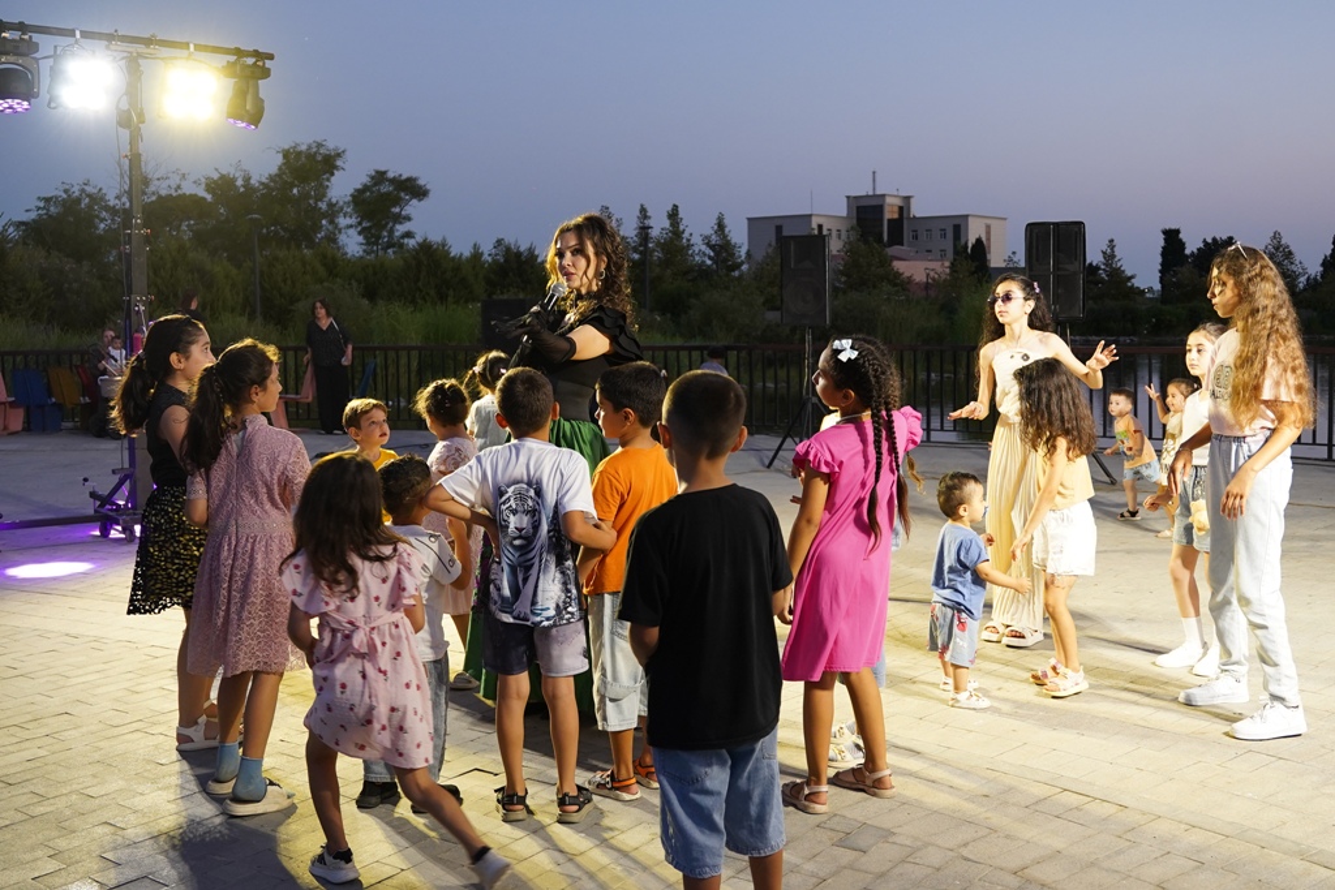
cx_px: 668
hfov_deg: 53.1
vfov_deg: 36.9
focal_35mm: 36
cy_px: 445
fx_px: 1335
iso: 1000
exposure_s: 1/125
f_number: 2.8
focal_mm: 24
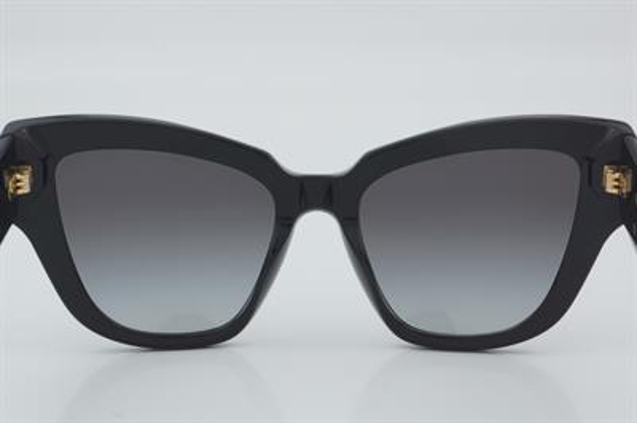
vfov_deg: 16.5
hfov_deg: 24.6
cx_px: 318
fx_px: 1459
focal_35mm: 82
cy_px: 212
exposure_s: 1/4
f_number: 32
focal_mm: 55
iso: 100
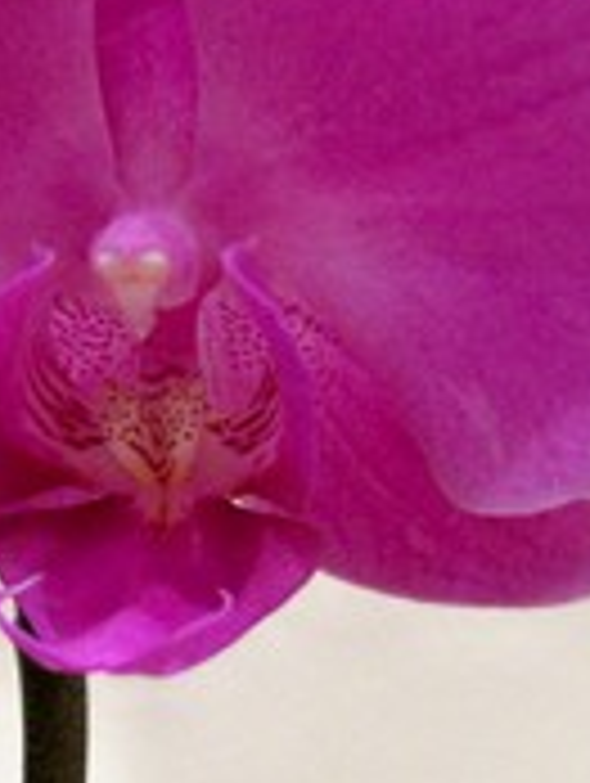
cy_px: 495
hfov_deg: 16.1
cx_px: 86
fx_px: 2063
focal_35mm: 91
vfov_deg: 21.5
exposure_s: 1/22.5
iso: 160
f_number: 2.7
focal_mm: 6
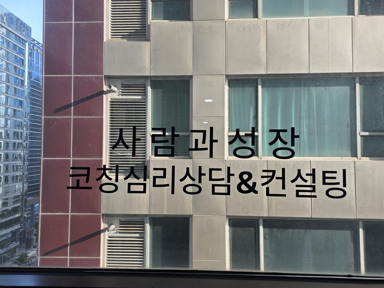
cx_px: 192
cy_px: 144
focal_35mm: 23
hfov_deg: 73.9
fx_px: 255
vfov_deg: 58.9
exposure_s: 1/120
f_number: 1.7
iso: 20
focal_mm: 6.25
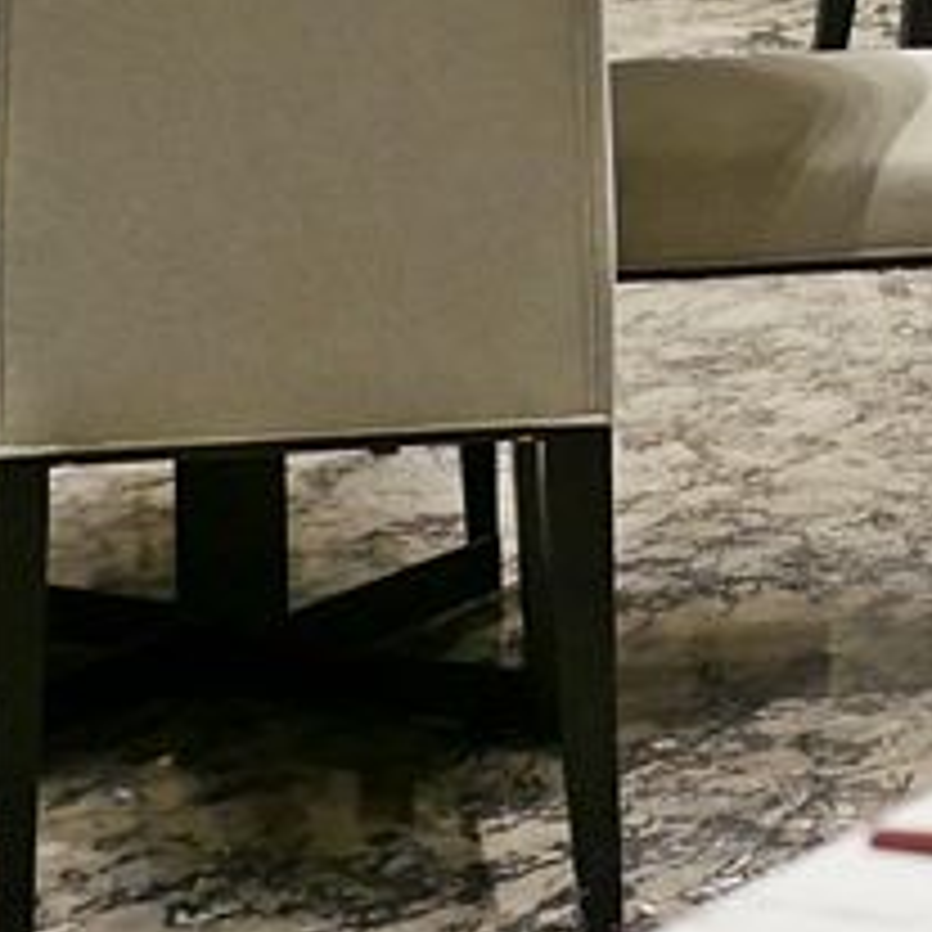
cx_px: 1472
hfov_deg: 8.0
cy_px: -673
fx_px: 6519
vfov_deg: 7.9
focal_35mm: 214
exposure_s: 1/60
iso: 1000
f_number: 1.8
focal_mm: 25
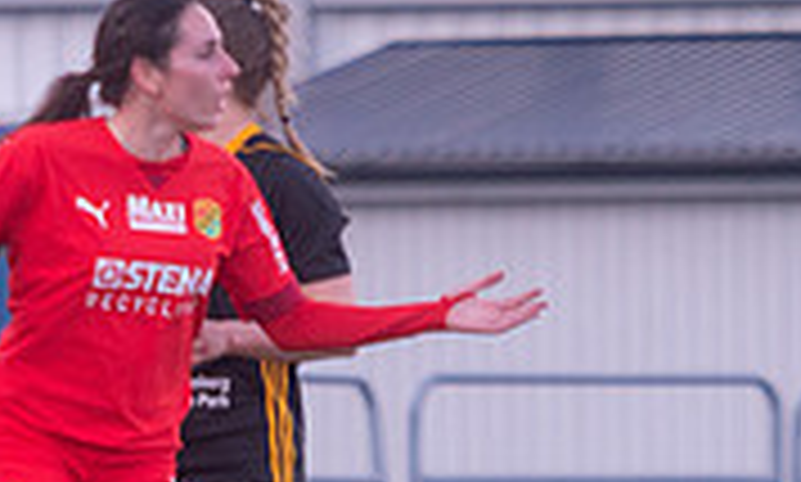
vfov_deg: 1.4
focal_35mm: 890
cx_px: -54
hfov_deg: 2.4
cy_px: 729
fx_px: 19223
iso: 1400
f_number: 4.5
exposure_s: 1/800
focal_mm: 220
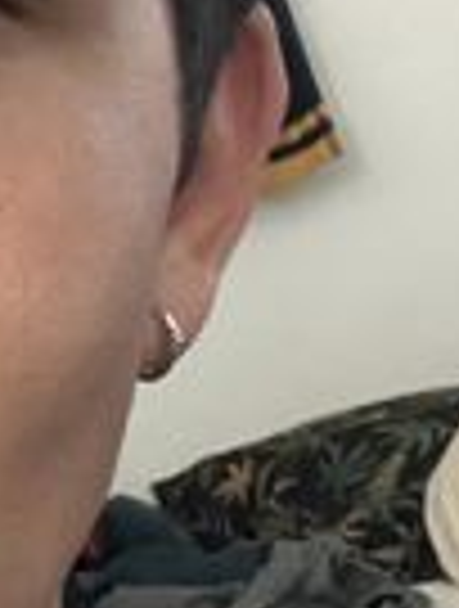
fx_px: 2288
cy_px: 200
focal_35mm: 130
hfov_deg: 10.7
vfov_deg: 15.1
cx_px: -392
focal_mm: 2.71
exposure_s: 1/30
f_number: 2.2
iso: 640
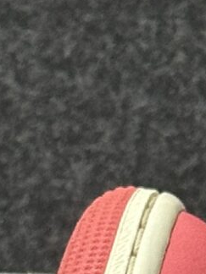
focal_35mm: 379
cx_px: 8
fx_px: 3007
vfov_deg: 4.9
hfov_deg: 3.9
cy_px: 901
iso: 250
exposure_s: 1/53
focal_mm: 6.86
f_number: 1.78
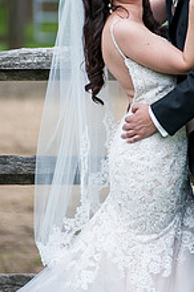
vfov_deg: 5.0
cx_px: 167
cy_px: 36
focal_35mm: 410
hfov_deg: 3.3
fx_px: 3324
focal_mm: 200
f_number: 3.2
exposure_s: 1/1250
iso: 200
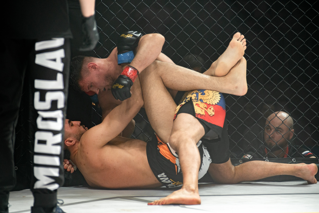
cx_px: 160
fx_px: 1285
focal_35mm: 145
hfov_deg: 14.1
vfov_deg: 9.5
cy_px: 106
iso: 2000
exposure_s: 1/640
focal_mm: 145
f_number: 4
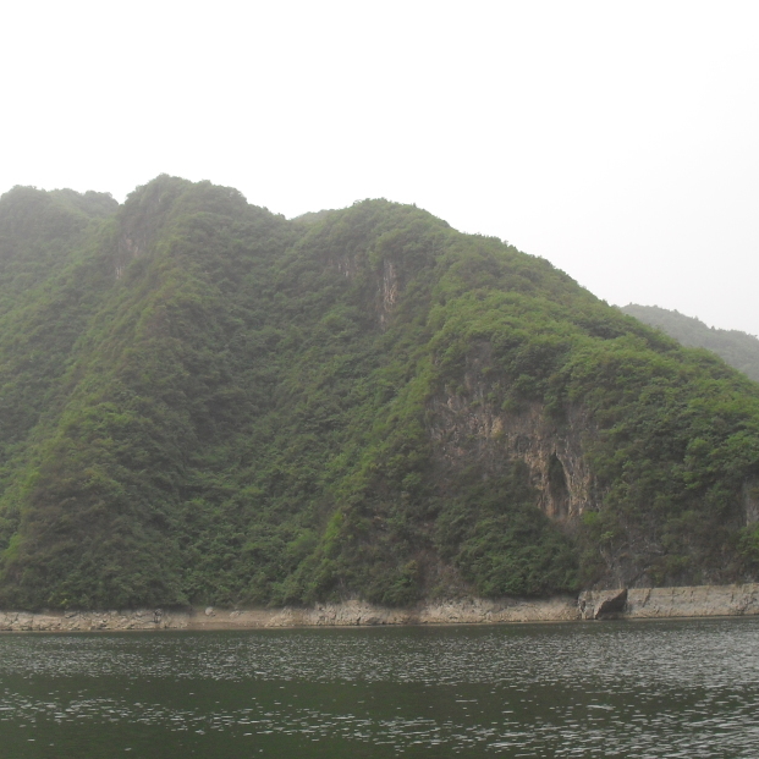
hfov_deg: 33.3
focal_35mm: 51
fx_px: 1265
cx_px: 306
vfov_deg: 33.3
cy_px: 433
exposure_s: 1/350
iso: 100
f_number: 3.2
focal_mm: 6.3
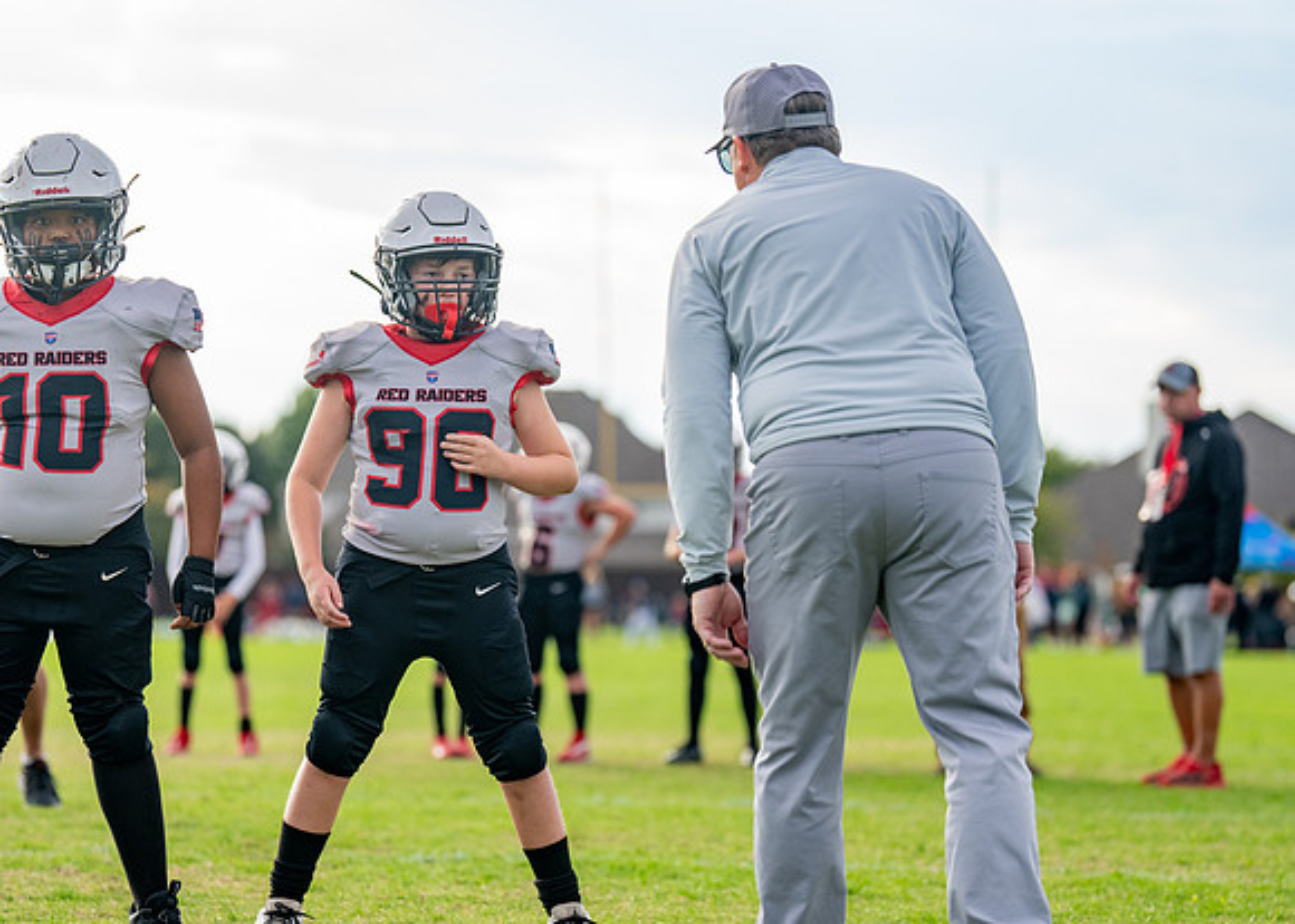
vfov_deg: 9.7
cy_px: 538
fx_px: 5435
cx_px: 499
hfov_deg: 13.6
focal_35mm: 148
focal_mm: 119
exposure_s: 1/1250
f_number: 2.8
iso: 500
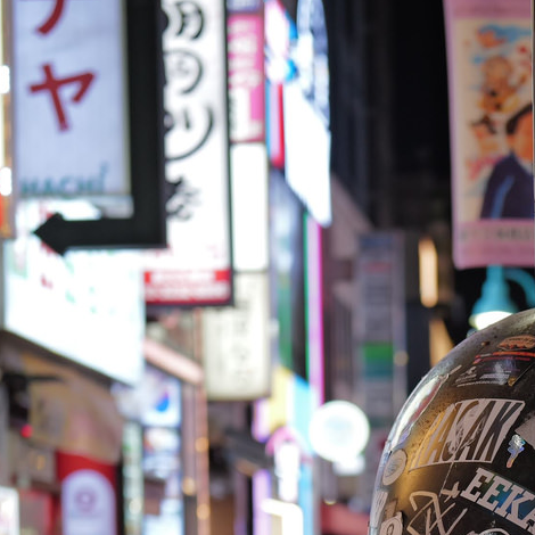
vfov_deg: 10.7
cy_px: 714
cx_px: 529
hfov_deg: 10.9
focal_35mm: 159
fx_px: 2780
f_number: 2
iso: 250
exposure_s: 1/80
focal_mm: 43
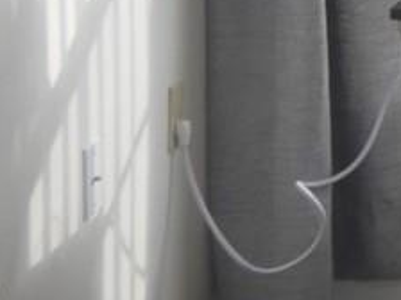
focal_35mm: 200
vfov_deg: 7.0
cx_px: 670
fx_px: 2317
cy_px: -427
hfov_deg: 9.5
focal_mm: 14
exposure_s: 1/125
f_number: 4
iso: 200
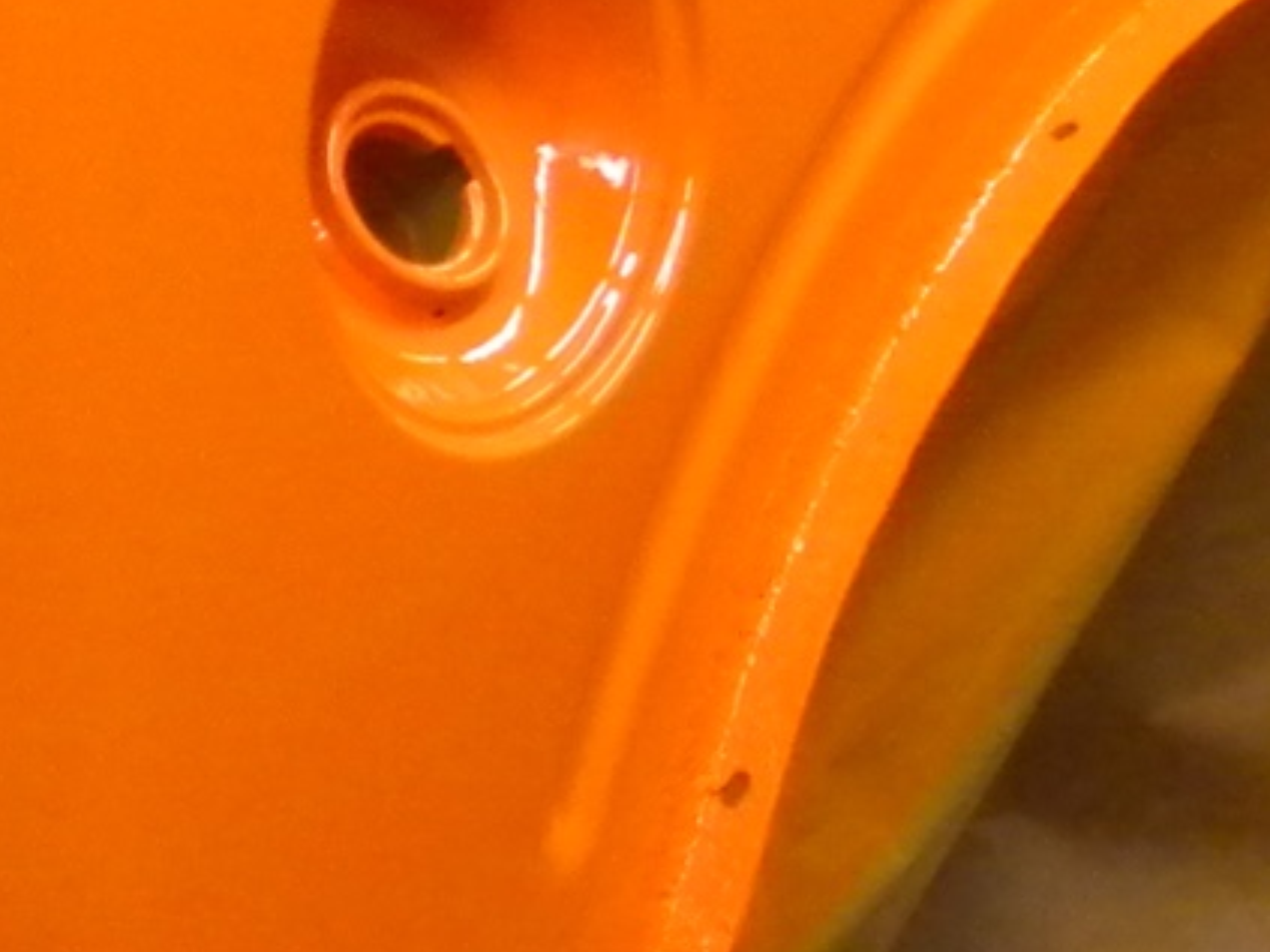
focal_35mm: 159
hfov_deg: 12.2
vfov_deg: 9.3
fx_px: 5832
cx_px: 1453
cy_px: 198
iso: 400
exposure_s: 1/180
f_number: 3.1
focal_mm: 6.3
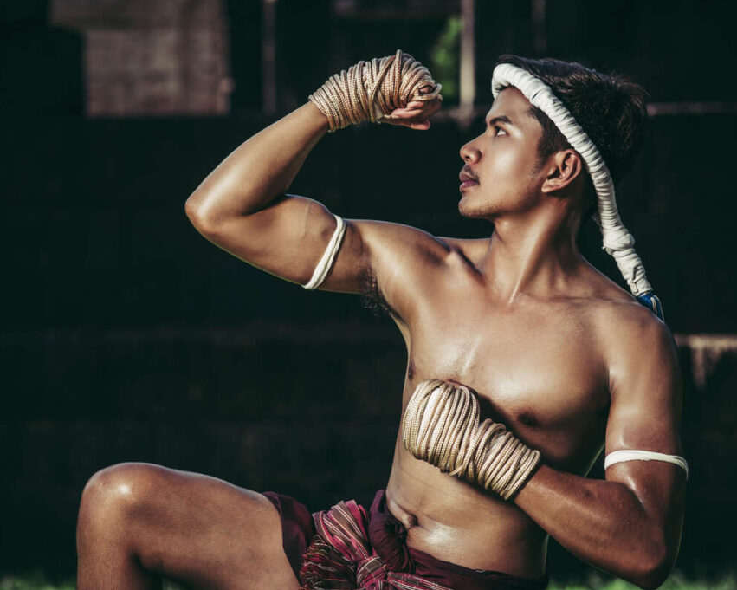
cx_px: 374
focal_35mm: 96
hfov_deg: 20.0
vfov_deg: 16.0
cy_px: 295
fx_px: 2094
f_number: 2.8
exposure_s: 1/1000
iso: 100
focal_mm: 85
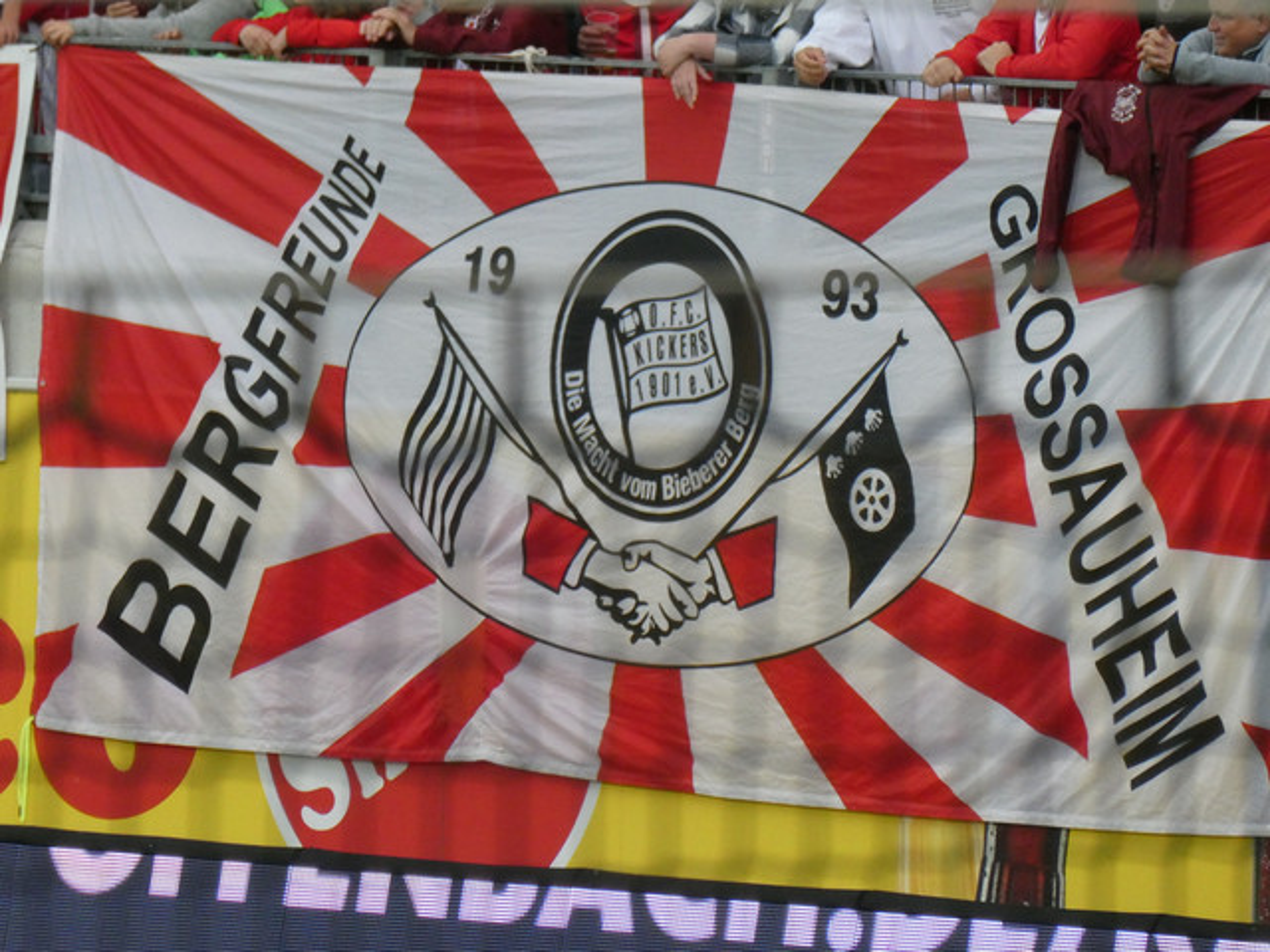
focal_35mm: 720
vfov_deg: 2.1
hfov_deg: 2.8
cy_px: 476
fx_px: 26416
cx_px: 635
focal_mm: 129
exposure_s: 1/125
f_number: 6.4
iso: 640
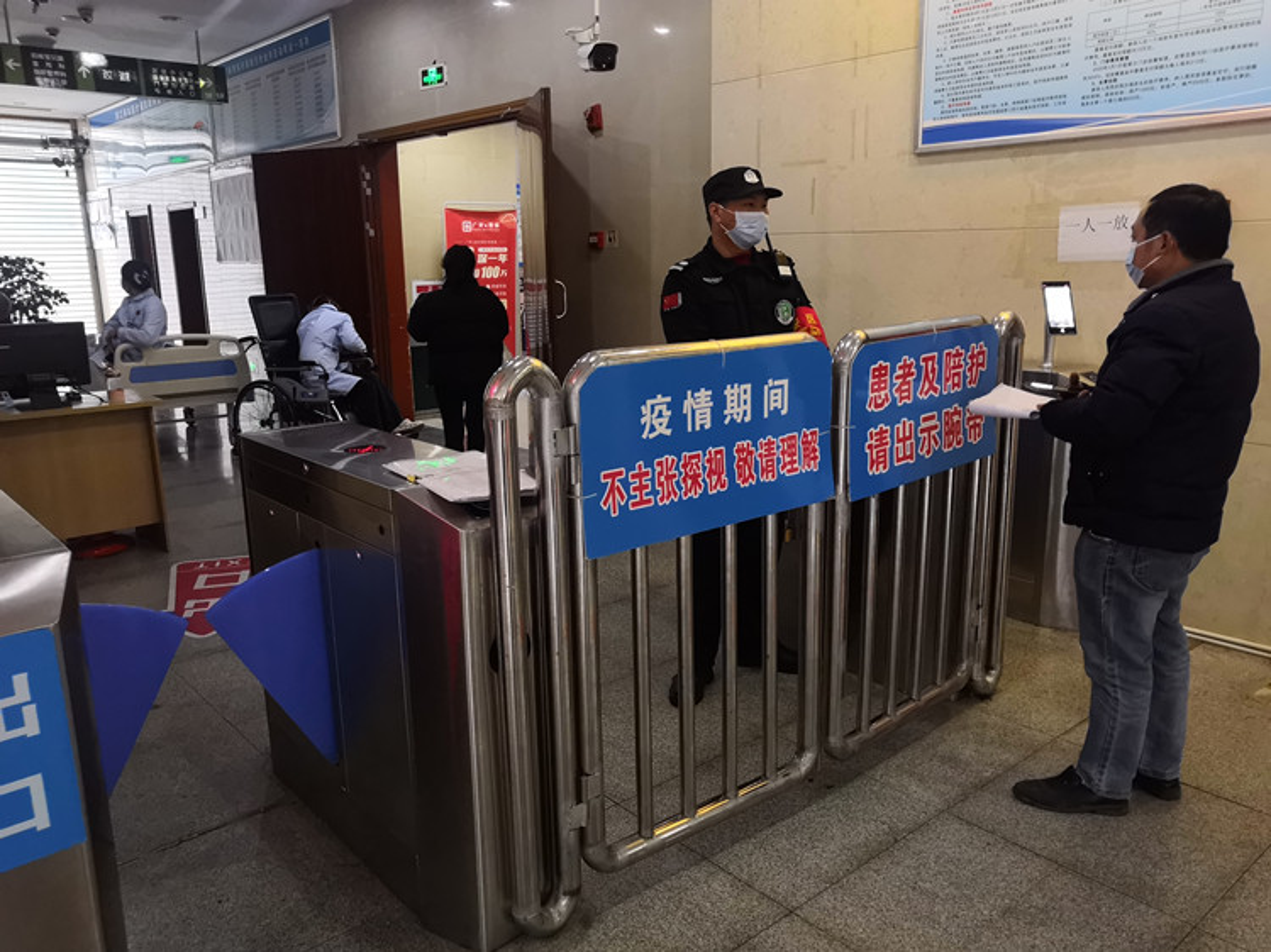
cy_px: 476
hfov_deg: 65.3
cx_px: 636
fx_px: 991
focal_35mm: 27
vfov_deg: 51.3
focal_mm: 3.95
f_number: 1.8
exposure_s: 1/33.3
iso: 800
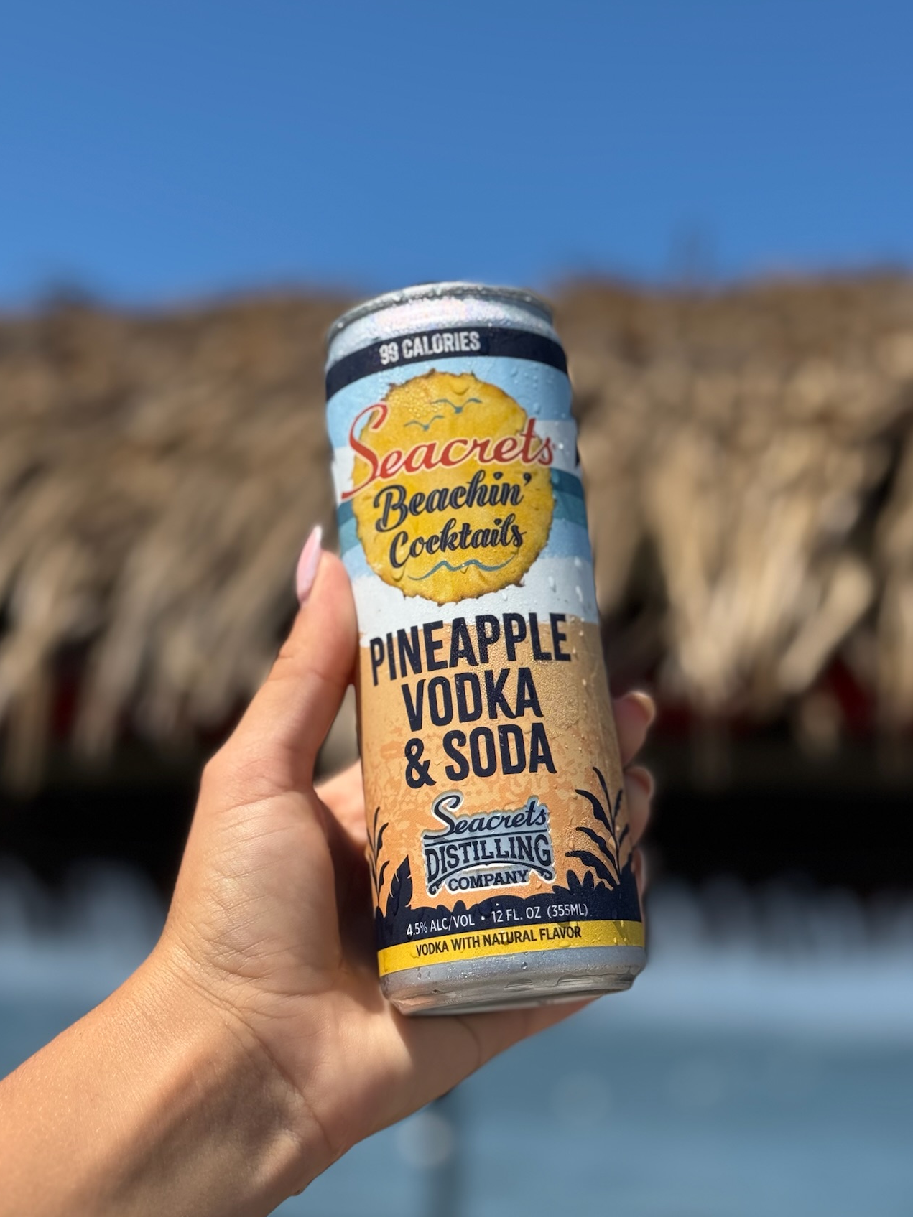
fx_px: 2040
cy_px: 533
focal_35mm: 58
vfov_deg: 33.2
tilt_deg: +12.3
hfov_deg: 25.2
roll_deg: -2.3
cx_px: 450
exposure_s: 1/4975
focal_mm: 6.76
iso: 64
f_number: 1.78
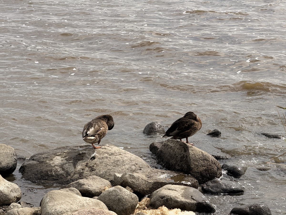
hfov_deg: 16.4
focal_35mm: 120
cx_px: 143
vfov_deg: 12.3
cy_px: 108
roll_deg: -0.2
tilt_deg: -12.0
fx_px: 991
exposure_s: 1/1451
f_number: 2.8
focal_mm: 15.66
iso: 50
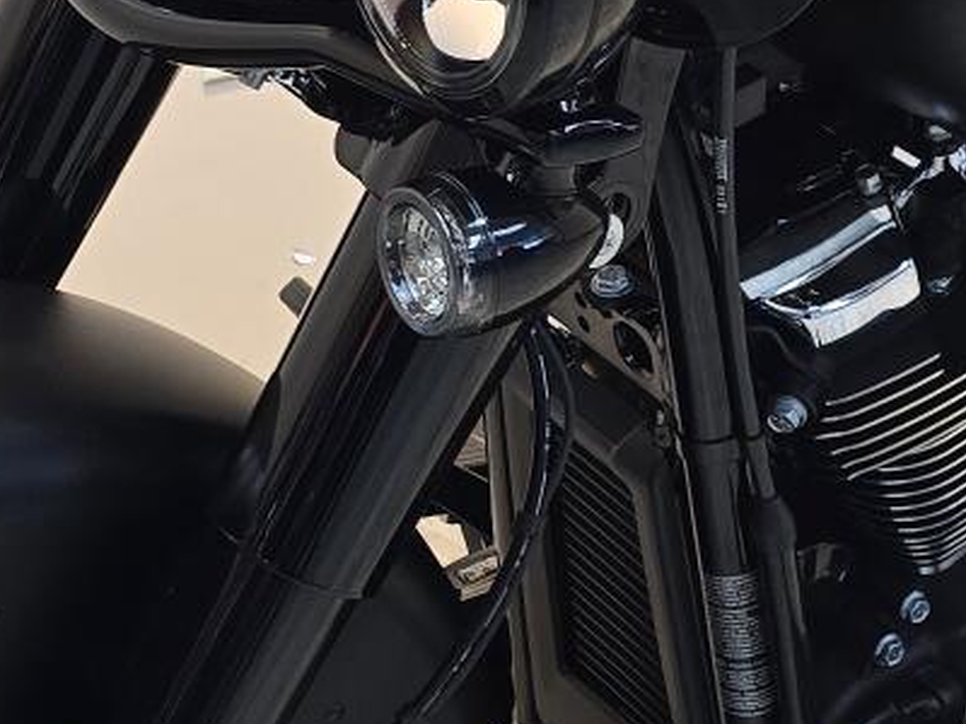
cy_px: 174
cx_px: 642
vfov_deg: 12.8
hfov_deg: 17.1
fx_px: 3209
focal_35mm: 115
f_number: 1.7
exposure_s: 1/120
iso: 200
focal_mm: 6.3
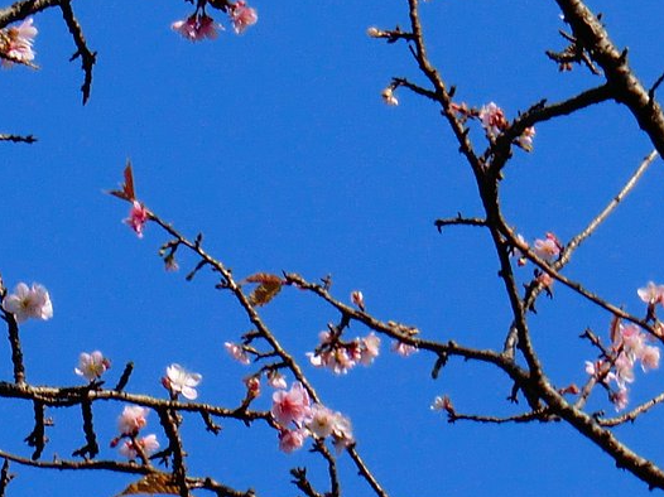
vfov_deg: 3.6
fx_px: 7842
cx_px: -169
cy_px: -419
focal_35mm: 409
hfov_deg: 4.8
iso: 64
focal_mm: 18.8
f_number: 5
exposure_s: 1/400
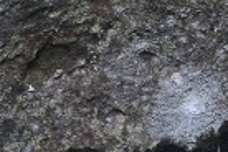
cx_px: 259
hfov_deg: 7.0
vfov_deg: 4.6
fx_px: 1853
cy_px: 371
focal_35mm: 293
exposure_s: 1/30
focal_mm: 27
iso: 400
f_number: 7.1
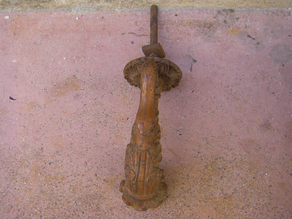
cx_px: 146
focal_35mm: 38
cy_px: 110
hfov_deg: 49.0
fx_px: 321
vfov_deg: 37.7
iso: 160
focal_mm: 6.3
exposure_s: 1/100
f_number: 3.5
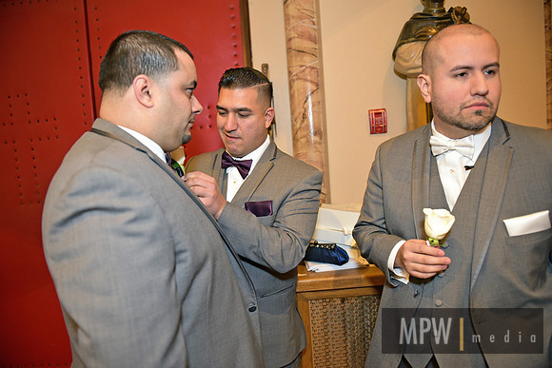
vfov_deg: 53.2
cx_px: 276
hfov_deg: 73.7
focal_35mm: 24
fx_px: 368
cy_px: 184
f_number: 2.8
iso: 2000
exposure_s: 1/125
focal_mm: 24
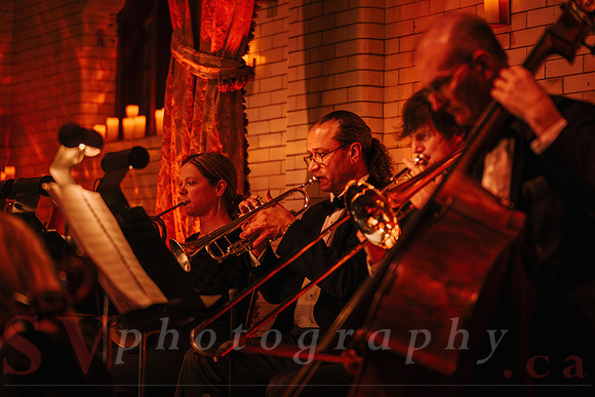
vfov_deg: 13.0
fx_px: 1736
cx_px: 298
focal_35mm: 105
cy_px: 198
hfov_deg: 19.5
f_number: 2.8
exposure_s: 1/80
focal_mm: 105
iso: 1000
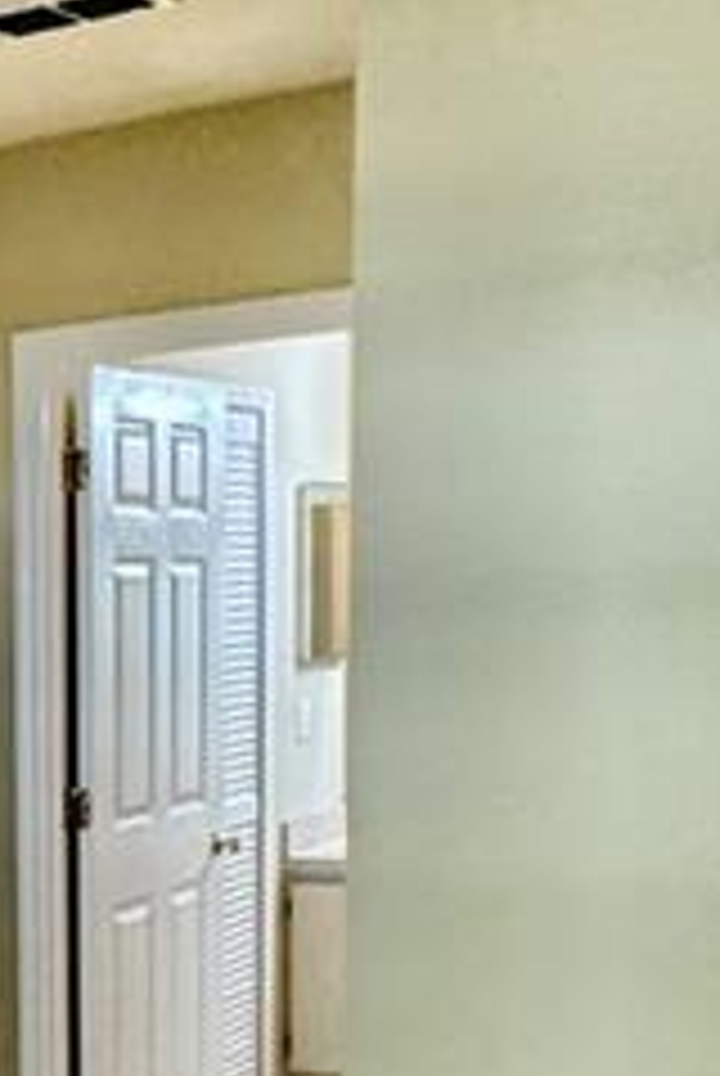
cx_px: -616
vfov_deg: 26.7
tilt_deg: -9.4
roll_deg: +2.9
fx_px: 2184
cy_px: 963
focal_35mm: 73
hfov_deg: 15.7
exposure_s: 1/60
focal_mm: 2.22
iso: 640
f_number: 2.2
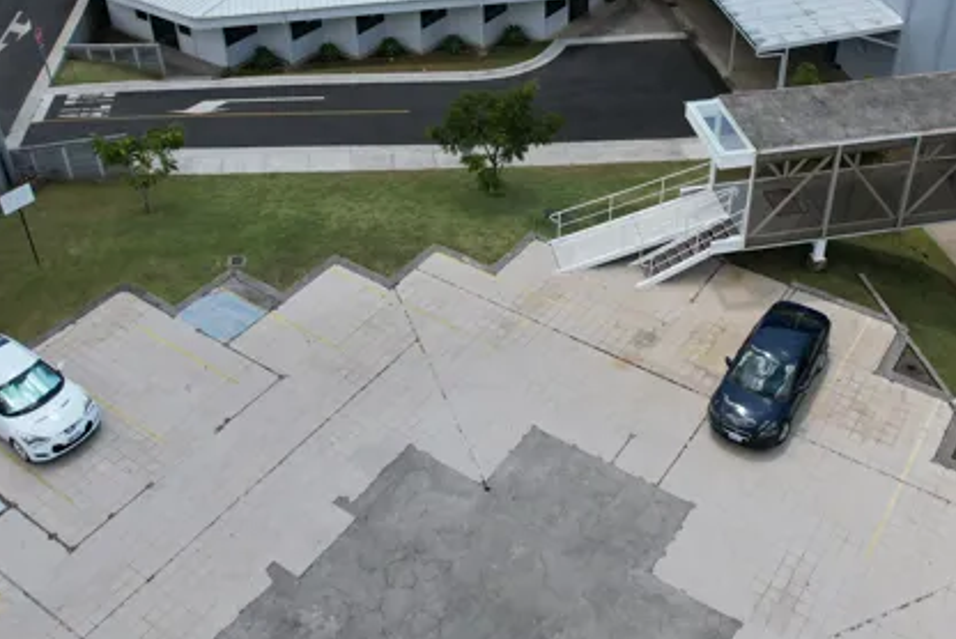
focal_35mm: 37
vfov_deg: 35.4
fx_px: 983
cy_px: 176
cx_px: 547
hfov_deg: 51.7
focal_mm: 8.38
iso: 150
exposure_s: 1/2000
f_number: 2.8
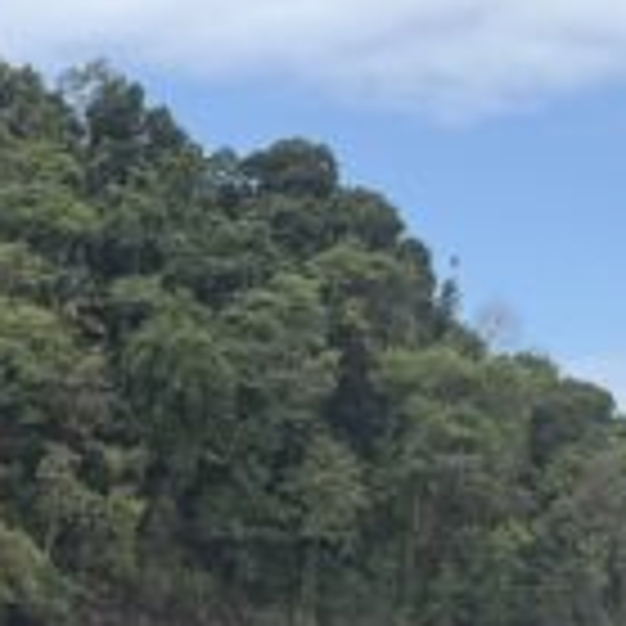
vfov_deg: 14.8
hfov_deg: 14.7
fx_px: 2292
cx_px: -257
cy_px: 856
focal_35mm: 112
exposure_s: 1/711
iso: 32
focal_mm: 2.69
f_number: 1.9
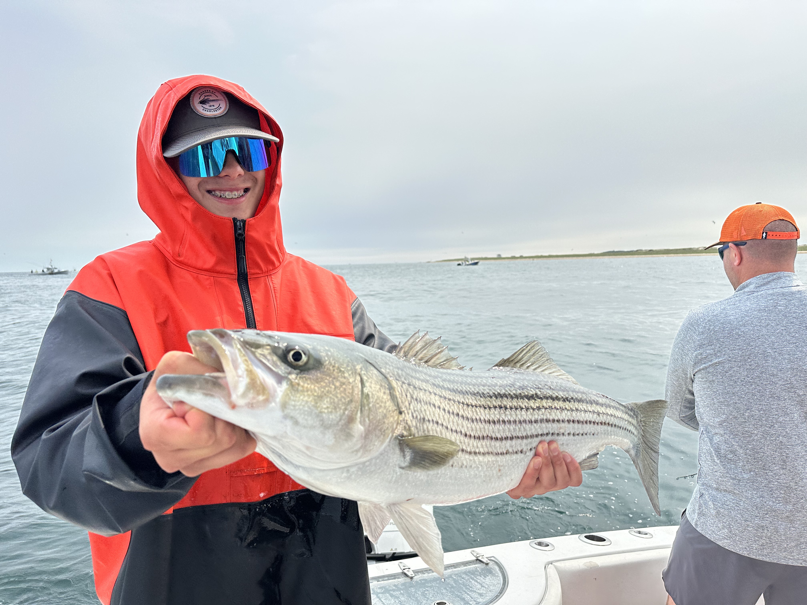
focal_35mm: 24
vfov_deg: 56.8
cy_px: 302
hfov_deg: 71.6
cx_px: 404
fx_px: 560
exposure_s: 1/6623
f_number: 1.78
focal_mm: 6.86
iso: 80
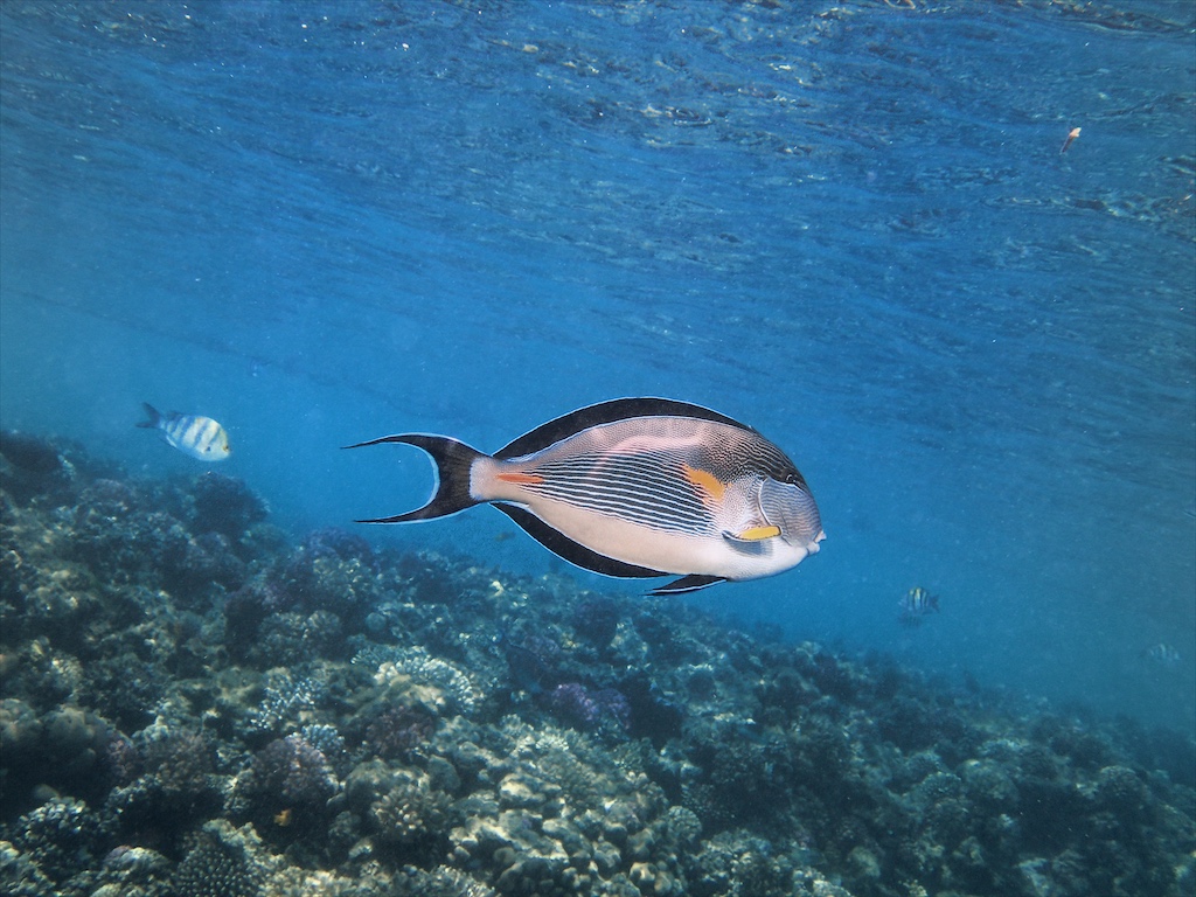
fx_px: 1417
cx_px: 598
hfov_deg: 45.8
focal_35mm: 41
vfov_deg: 35.1
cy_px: 448
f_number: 4
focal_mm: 7.31
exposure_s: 1/500
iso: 100
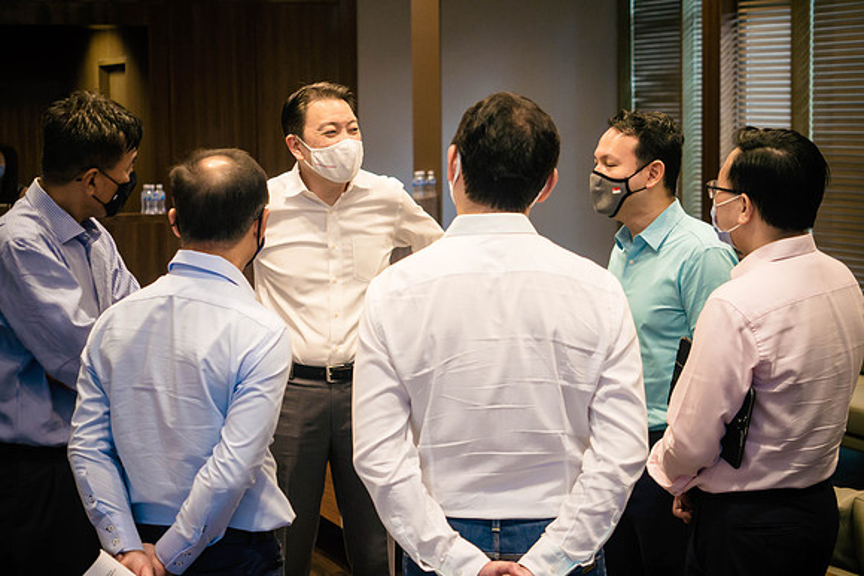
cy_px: 288
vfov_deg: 16.8
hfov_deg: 25.0
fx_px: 1947
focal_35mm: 81
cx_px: 432
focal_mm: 38
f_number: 2.8
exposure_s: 1/100
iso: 1600
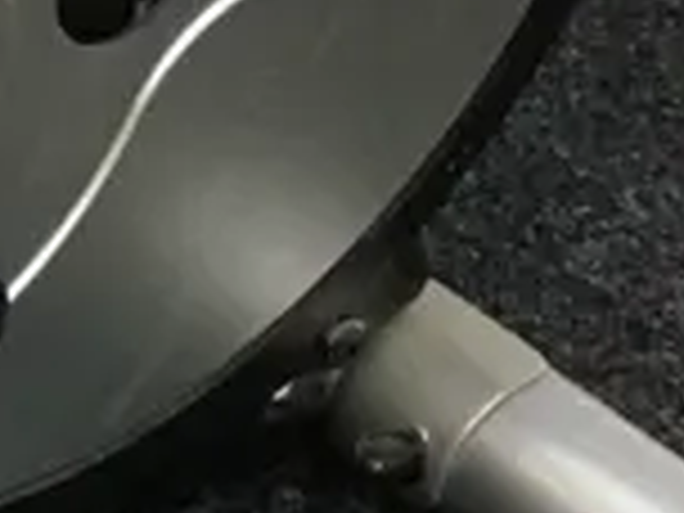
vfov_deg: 7.5
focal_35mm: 196
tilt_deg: -37.6
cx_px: -1030
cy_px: 639
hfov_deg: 9.0
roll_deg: -3.1
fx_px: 3873
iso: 80
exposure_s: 1/17
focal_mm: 4.15
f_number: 2.2
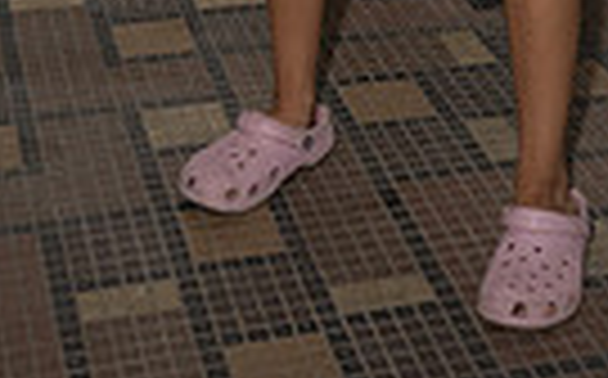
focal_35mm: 109
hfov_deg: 19.1
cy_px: -518
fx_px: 1804
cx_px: 378
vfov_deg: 10.4
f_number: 11
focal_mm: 32
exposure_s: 1/250
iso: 1250
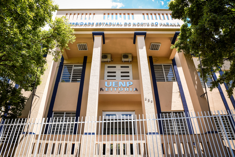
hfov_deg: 73.7
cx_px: 118
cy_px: 78
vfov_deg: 53.2
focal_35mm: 24
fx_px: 157
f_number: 5.6
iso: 100
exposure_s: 1/200
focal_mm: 24
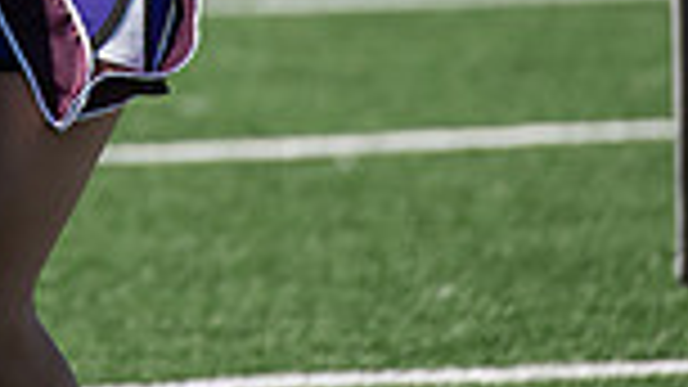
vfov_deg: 1.5
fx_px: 14464
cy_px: -461
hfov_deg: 2.7
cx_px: -58
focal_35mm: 793
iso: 200
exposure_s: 1/1600
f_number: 3.5
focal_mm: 200
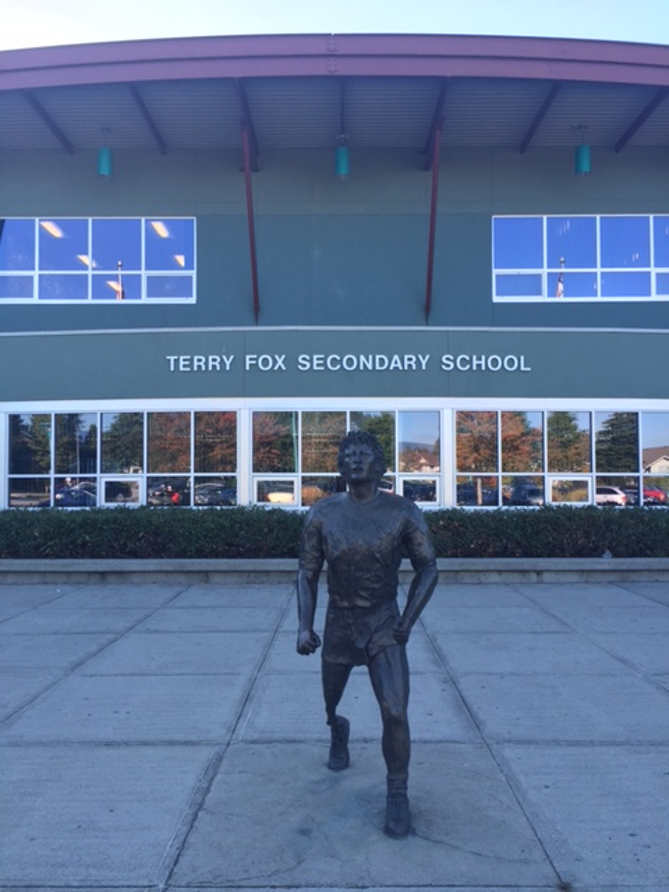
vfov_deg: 61.7
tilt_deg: +3.2
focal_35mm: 29
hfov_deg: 48.2
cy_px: 446
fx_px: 747
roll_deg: -0.7
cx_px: 334
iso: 32
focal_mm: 4.15
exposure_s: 1/250
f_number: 2.2
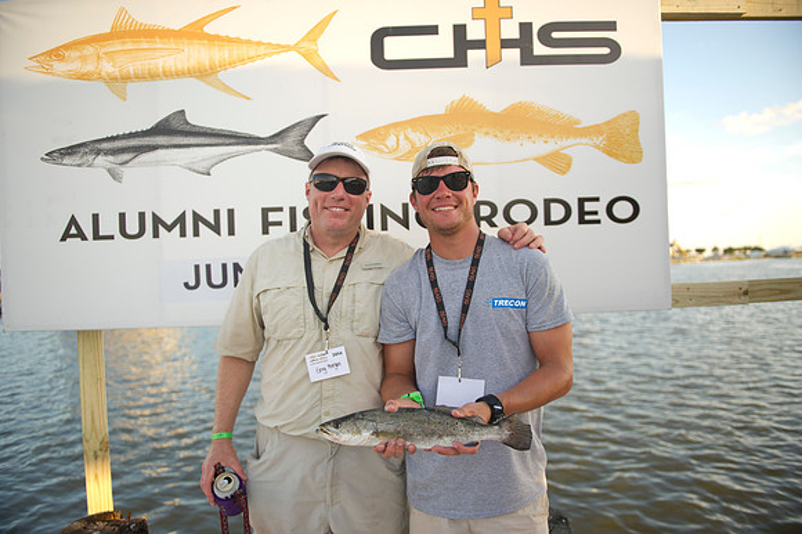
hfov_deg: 73.8
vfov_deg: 53.1
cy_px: 267
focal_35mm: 24
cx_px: 401
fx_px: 534
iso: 125
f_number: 2.8
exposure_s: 1/400
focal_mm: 24
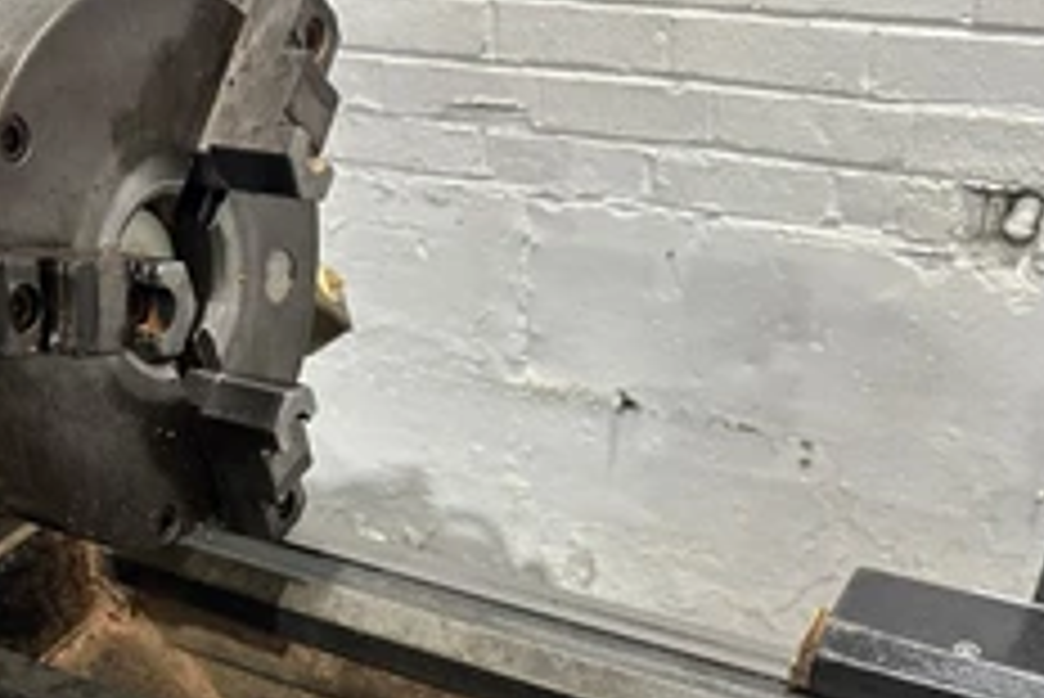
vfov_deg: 28.6
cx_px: 382
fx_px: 1248
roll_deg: +2.9
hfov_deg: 45.0
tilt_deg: -42.2
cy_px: 752
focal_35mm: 43
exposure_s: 1/60
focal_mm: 6.86
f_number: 1.78
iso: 320
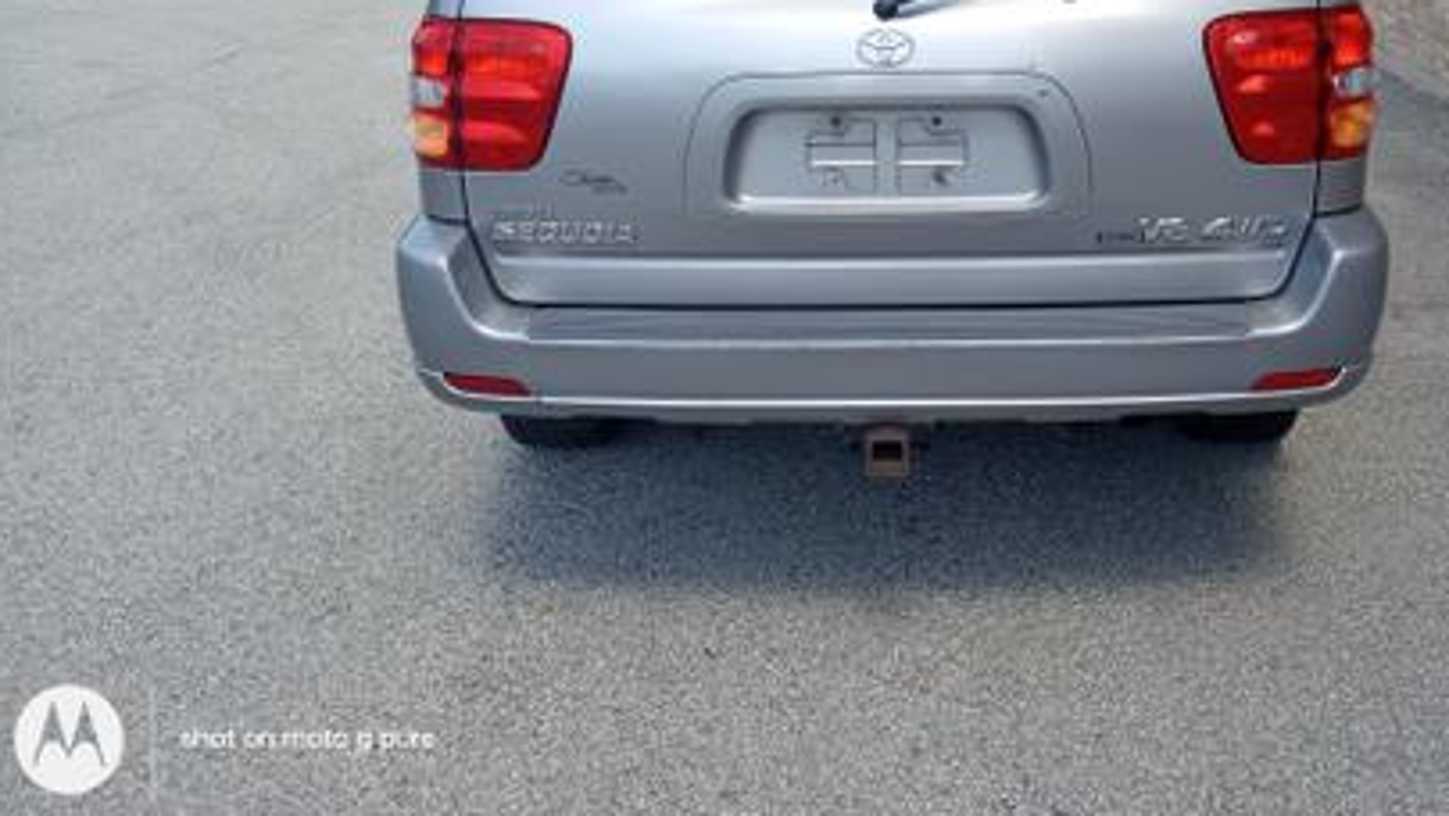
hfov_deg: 52.3
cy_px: 147
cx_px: 887
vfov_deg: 30.4
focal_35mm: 38
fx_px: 1460
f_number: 2.2
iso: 100
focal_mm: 3.71
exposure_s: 1/514
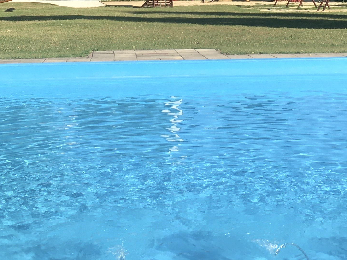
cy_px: -73
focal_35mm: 79
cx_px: 156
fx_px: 792
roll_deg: +0.2
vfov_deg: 17.6
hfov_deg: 24.7
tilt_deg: +1.9
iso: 25
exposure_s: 1/1115
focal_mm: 4.15
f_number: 2.2
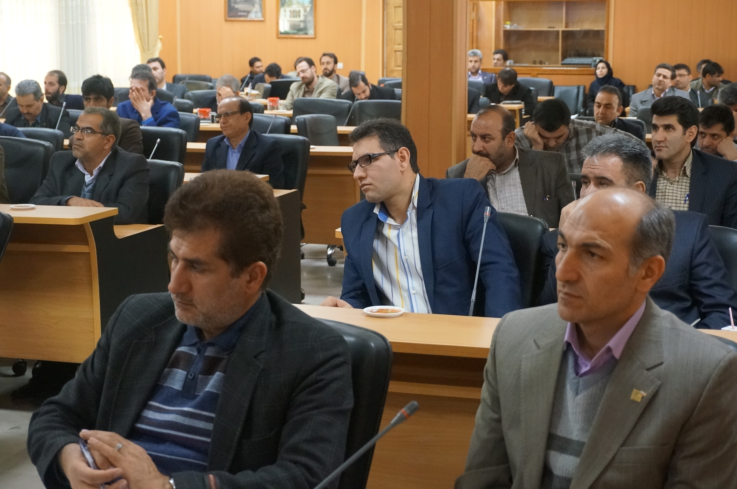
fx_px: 1349
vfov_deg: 20.5
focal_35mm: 66
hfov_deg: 30.6
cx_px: 368
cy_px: 244
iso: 3200
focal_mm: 44
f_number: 5.6
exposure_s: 1/40
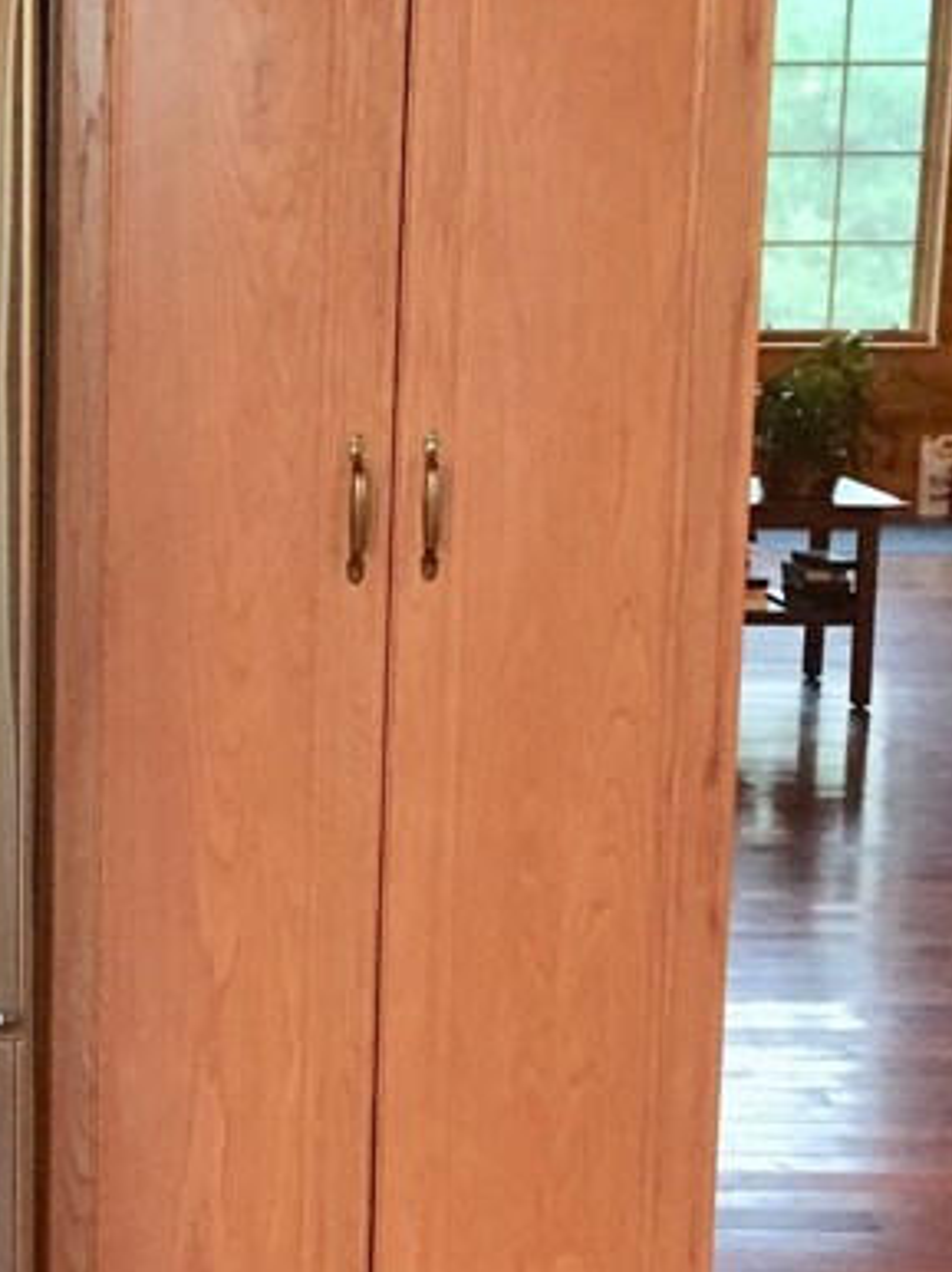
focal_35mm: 77
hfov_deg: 18.2
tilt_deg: -9.4
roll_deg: -0.1
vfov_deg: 25.4
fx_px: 2827
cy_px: 620
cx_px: -155
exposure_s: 1/30
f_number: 2.2
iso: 250
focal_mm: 4.15
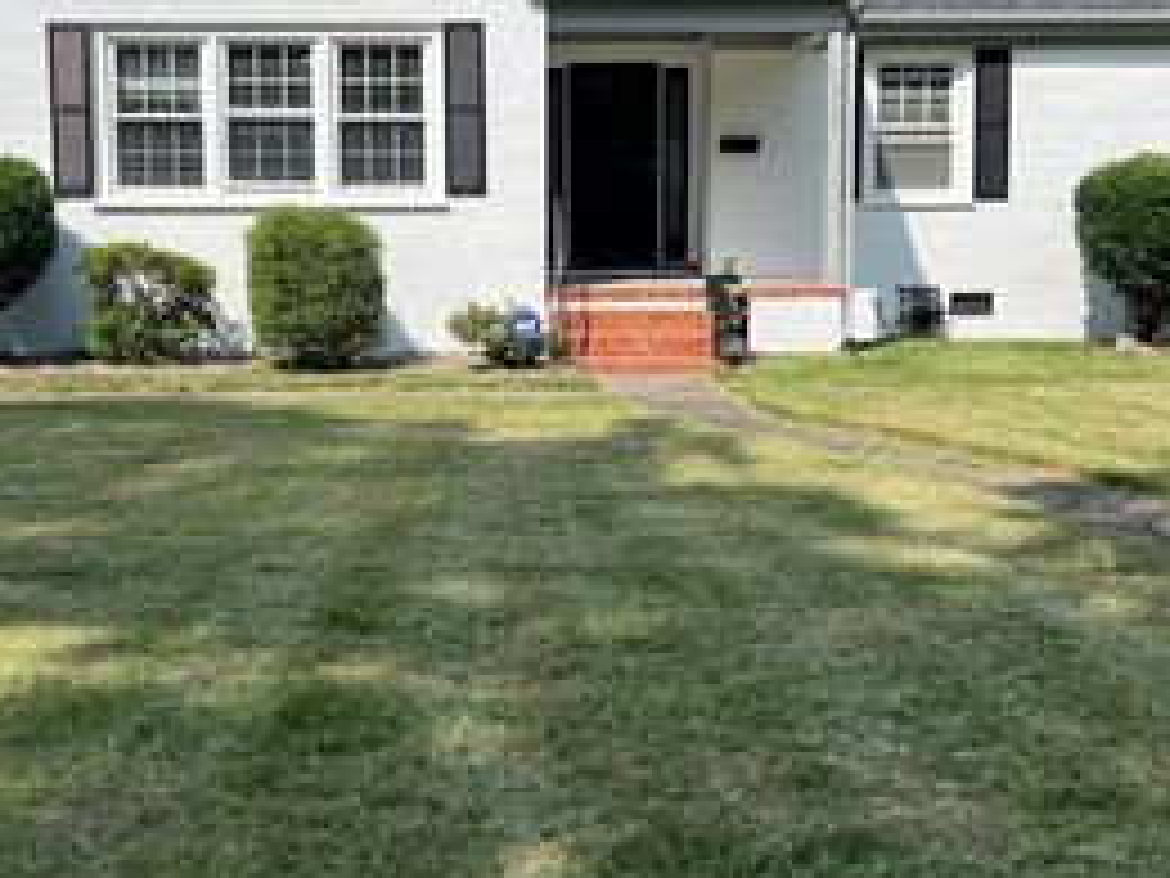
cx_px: 513
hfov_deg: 38.1
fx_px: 1690
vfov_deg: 29.1
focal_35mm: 50
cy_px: 371
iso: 50
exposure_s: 1/6211
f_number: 1.5
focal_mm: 5.7
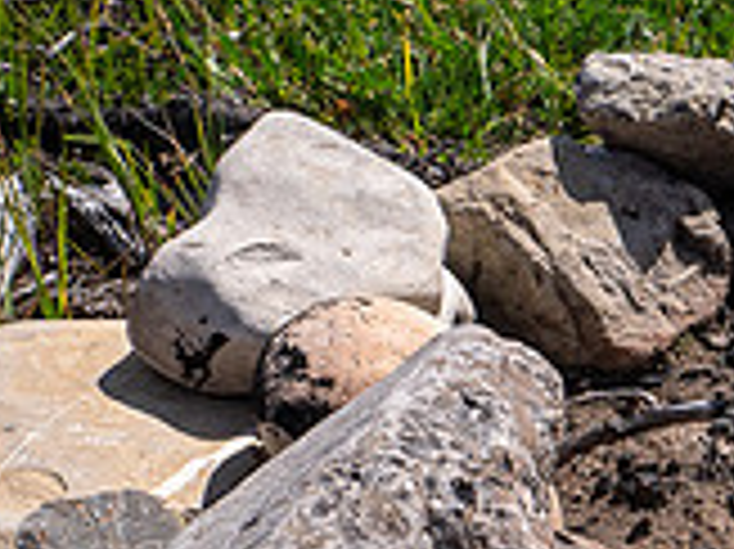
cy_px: 646
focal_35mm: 64
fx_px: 1356
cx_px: 986
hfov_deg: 25.5
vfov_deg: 21.4
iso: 200
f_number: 8
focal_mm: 9
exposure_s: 1/125
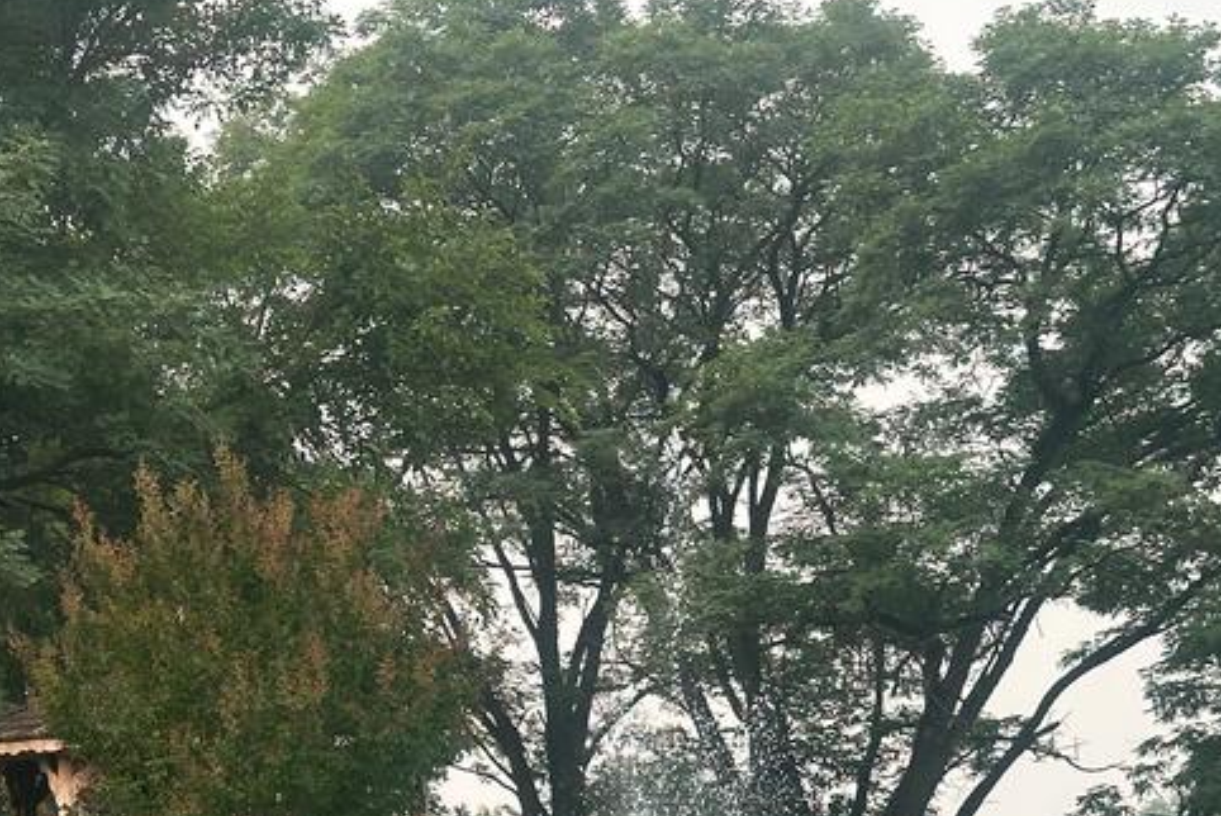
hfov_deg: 19.1
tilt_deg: +2.5
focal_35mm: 106
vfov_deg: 12.7
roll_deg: +0.8
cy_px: 854
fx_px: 3597
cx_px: 271
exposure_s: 1/659
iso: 64
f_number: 1.78
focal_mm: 6.86
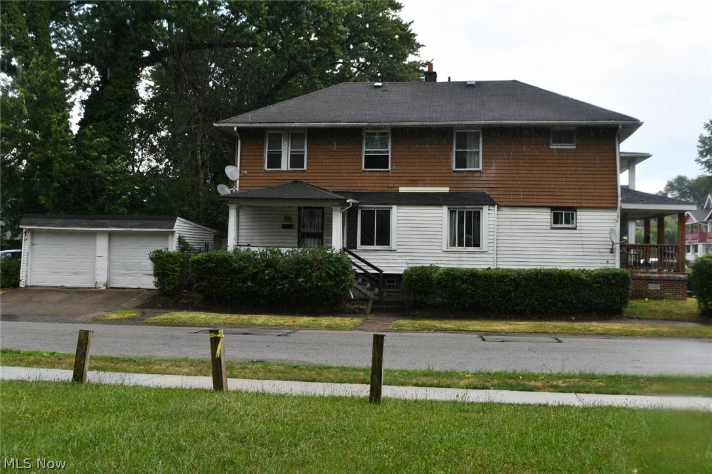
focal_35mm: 39
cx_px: 356
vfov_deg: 34.2
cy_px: 237
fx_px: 771
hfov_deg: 49.6
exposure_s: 1/250
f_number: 7.1
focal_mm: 26
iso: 200
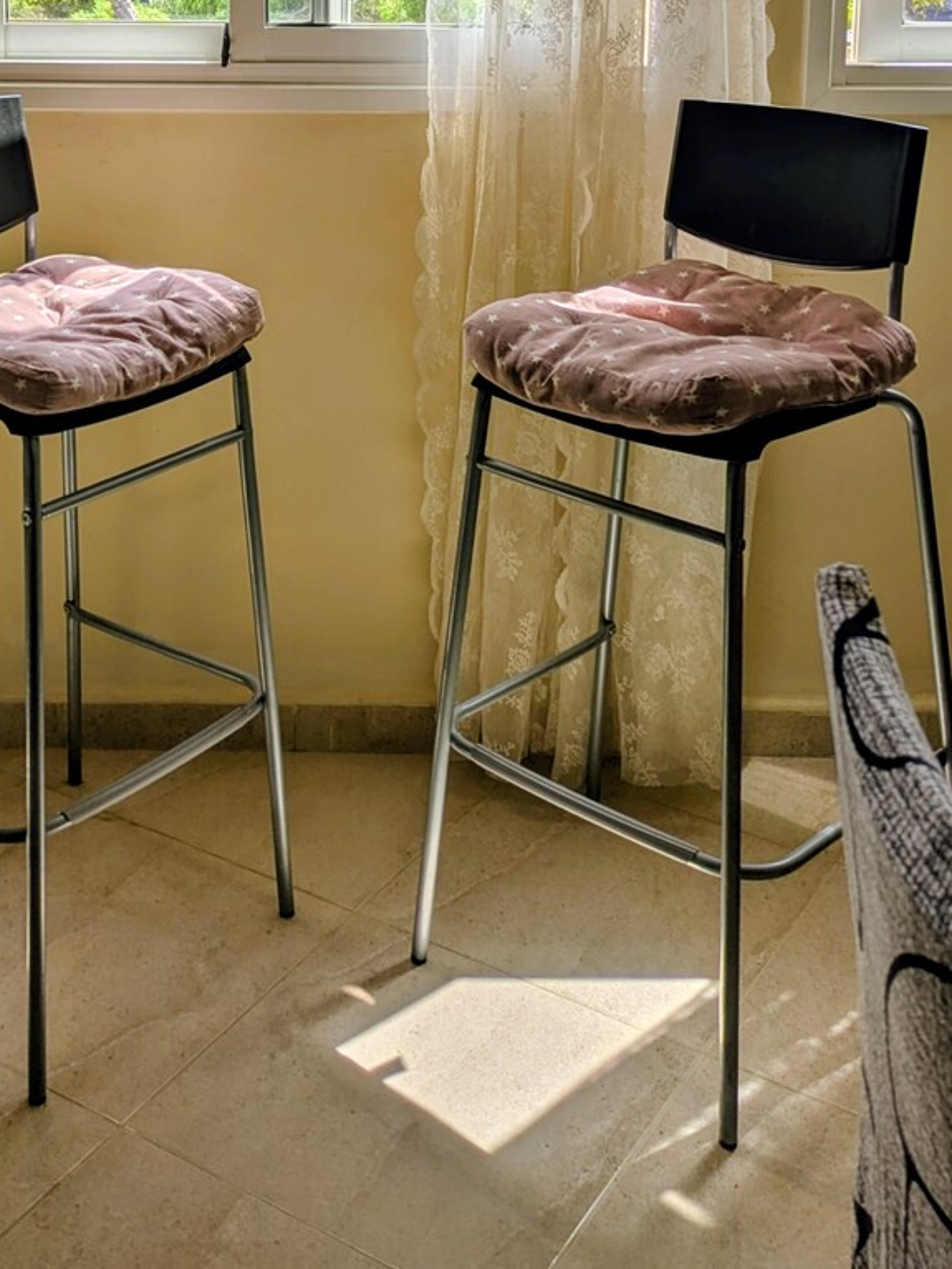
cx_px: 314
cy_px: 131
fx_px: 1722
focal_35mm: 47
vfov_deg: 37.8
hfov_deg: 30.7
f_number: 1.89
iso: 43
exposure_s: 1/948
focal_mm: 5.43
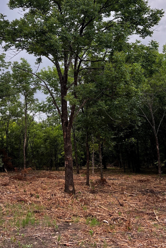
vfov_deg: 48.8
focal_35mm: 39
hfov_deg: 34.2
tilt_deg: +12.8
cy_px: 85
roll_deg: +3.5
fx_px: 270
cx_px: 84
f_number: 1.5
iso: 50
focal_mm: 5.7
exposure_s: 1/410
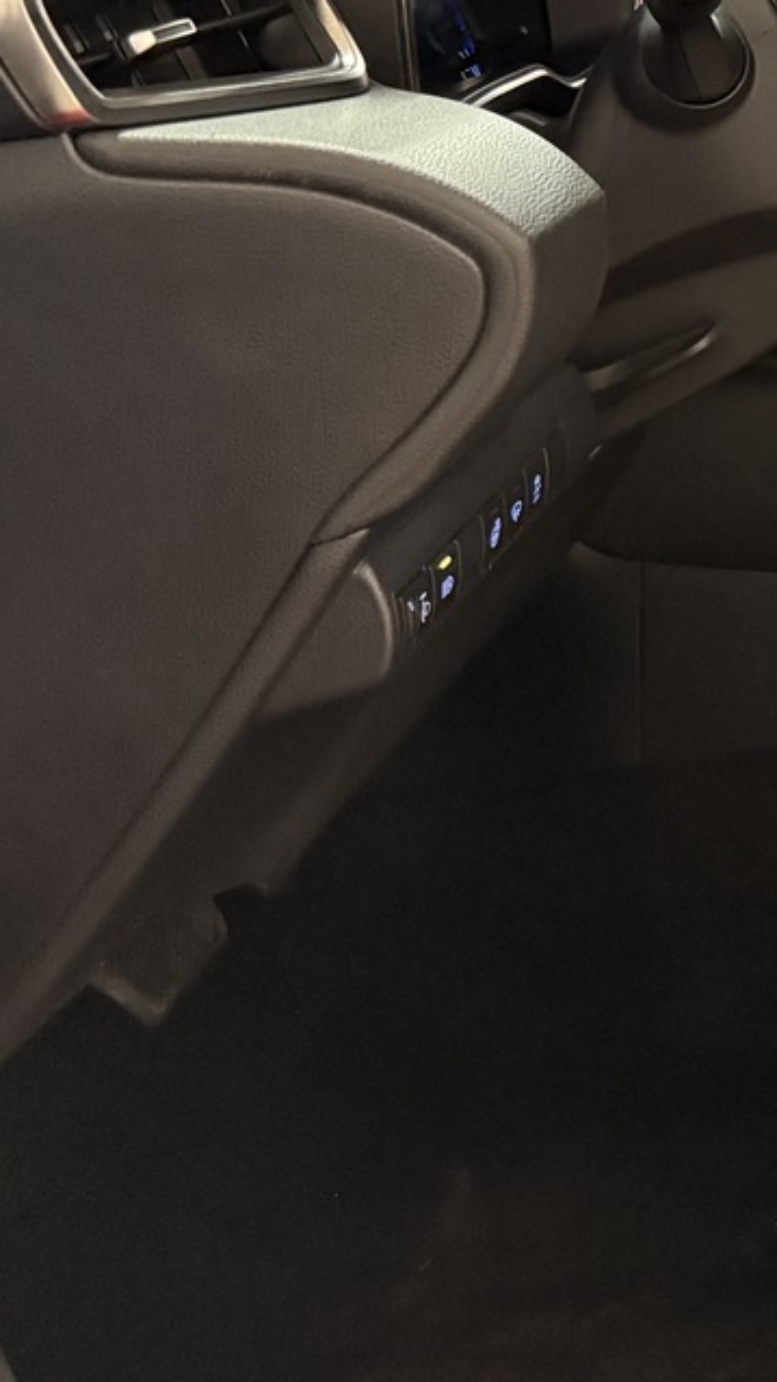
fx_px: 2160
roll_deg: +5.6
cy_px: 262
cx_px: 1238
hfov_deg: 17.8
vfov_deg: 34.3
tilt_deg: -14.0
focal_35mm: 59
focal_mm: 6.76
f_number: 1.78
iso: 800
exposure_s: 1/60
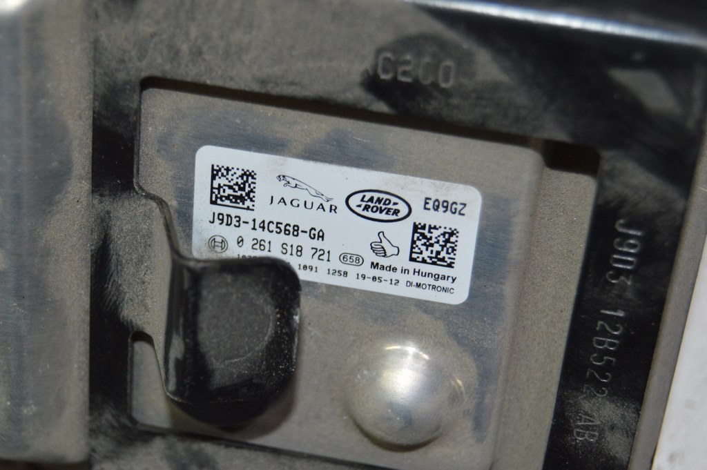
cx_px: 354
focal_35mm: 82
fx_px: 1619
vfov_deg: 16.5
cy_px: 235
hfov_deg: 24.6
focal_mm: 55
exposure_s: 1/60
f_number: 5.6
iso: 900
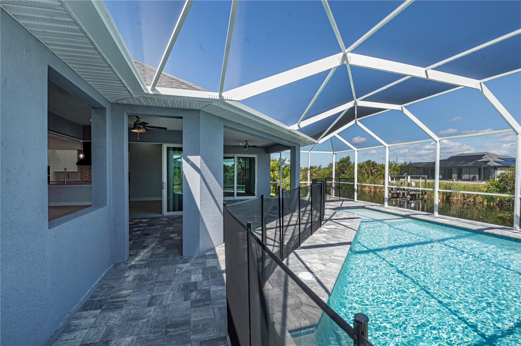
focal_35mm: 15
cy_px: 173
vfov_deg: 77.2
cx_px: 260
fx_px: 217
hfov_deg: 100.5
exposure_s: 1/60
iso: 100
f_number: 16
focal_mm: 10
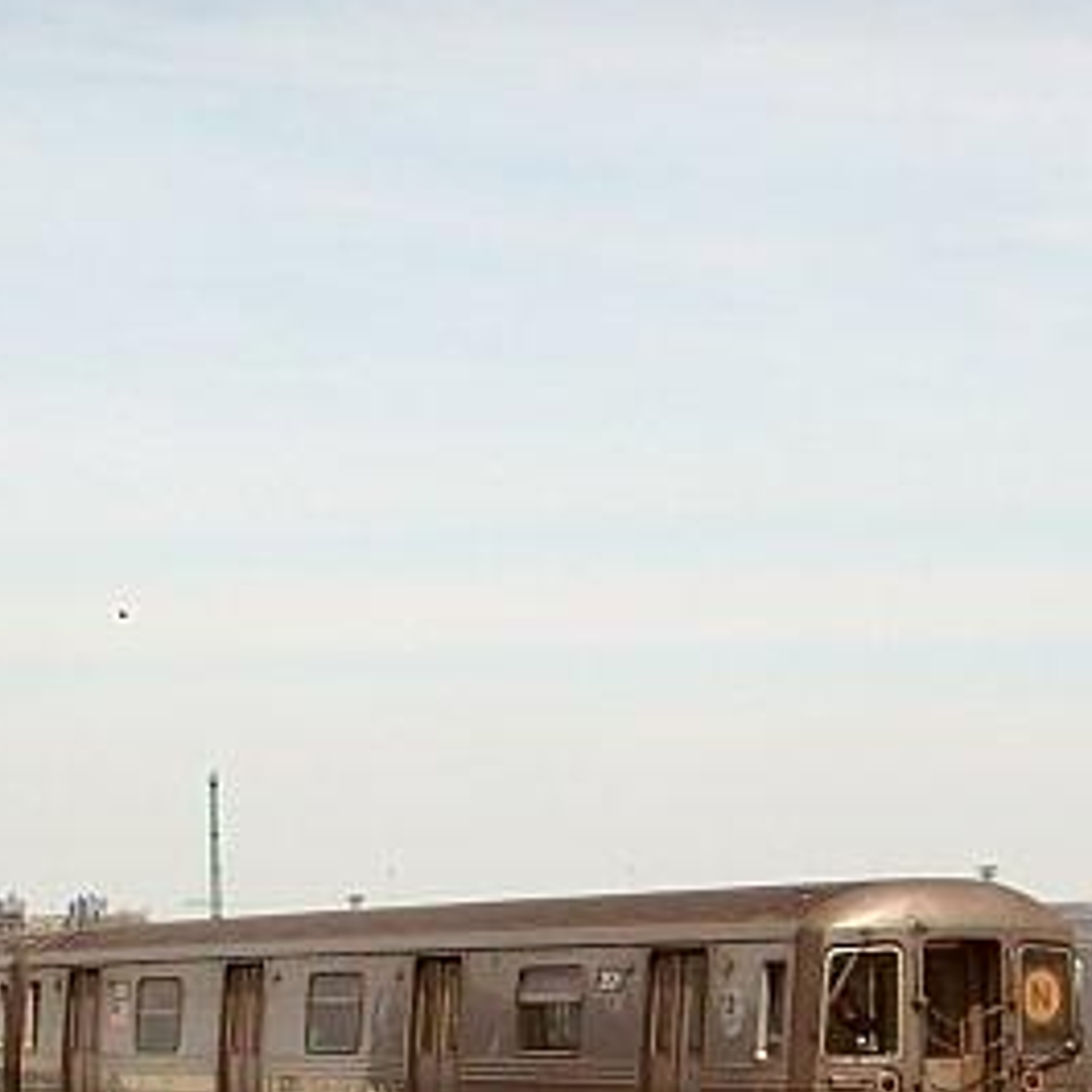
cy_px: 1026
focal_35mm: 127
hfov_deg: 13.7
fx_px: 4533
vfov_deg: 13.6
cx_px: 562
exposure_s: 1/750
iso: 50
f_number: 3.6
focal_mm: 8.6
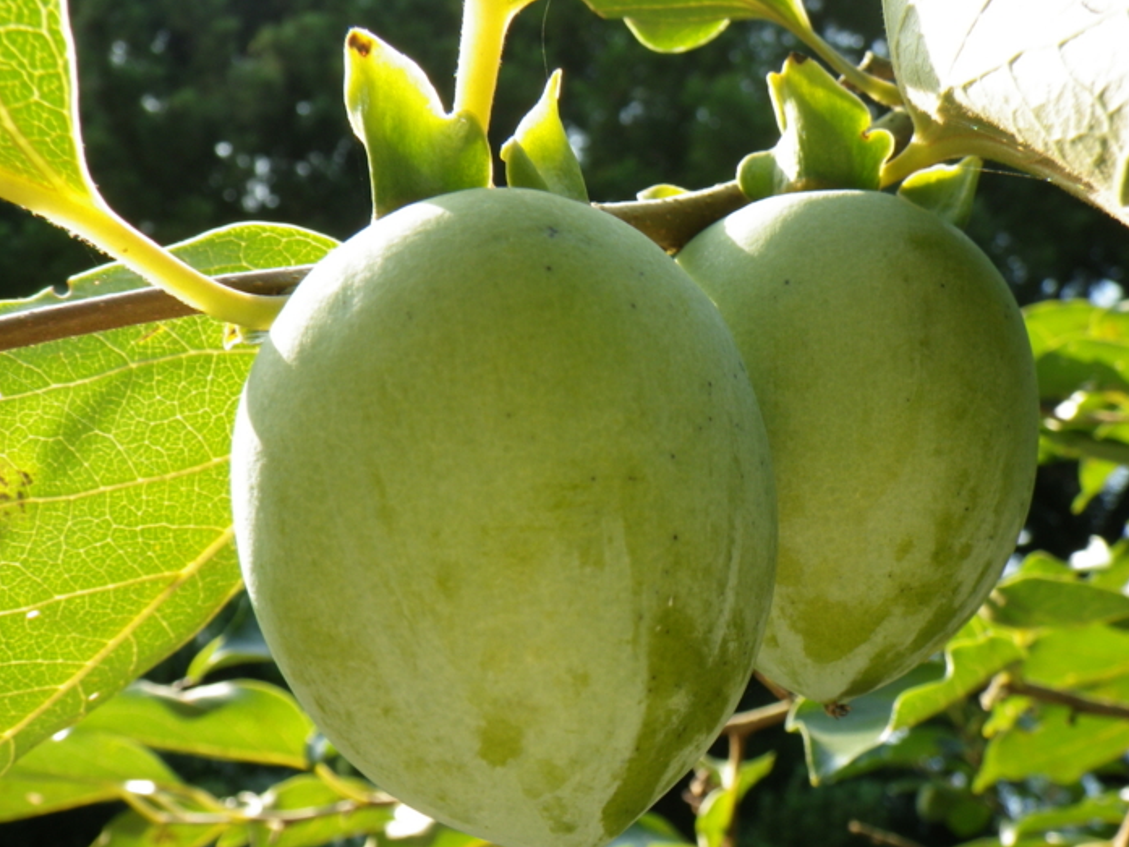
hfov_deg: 47.8
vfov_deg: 36.8
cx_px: 591
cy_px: 465
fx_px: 1272
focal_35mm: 39
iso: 80
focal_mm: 6.1
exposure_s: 1/80
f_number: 3.8
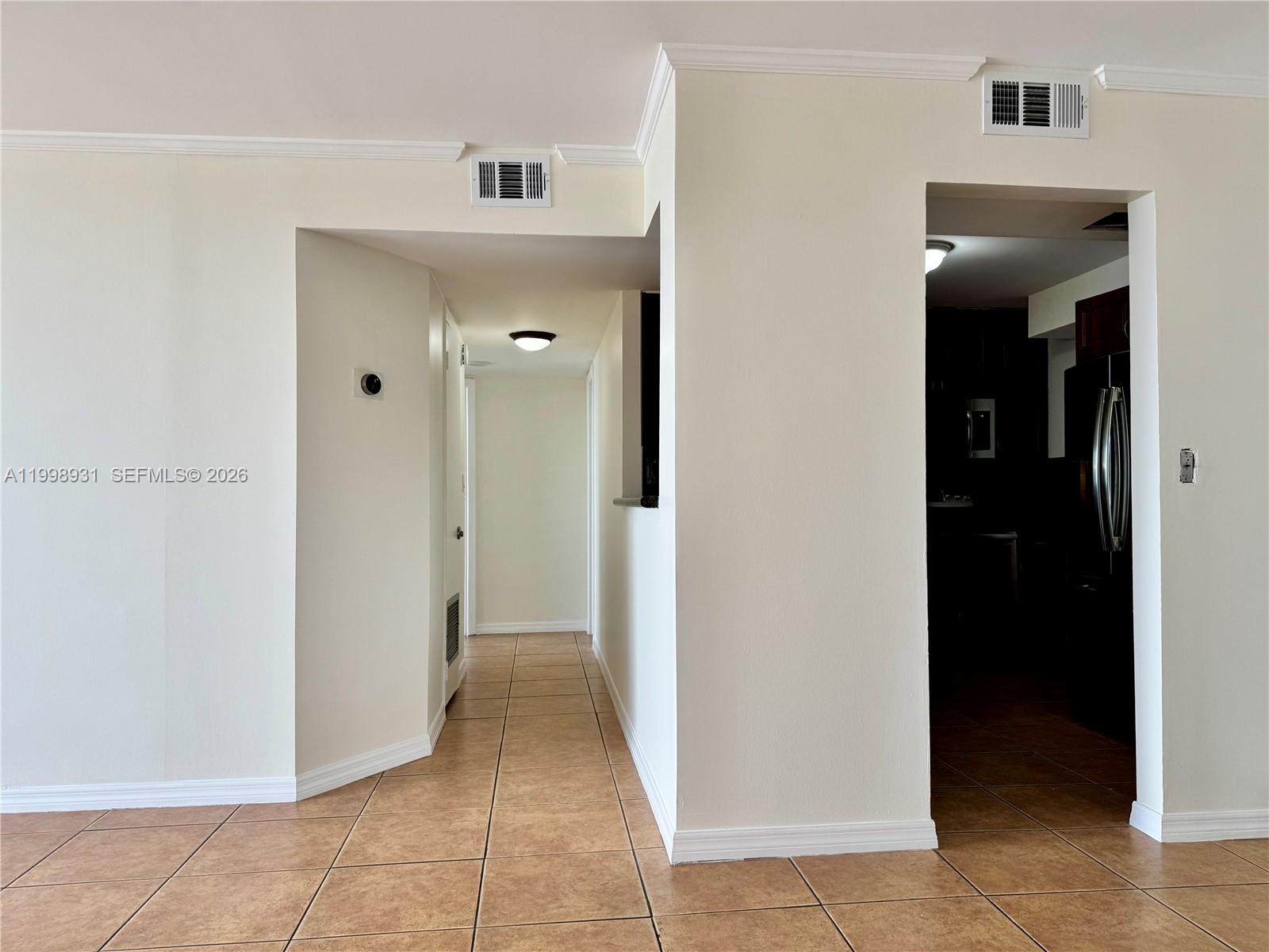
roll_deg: -1.0
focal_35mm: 24
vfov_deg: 56.8
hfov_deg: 71.6
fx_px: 880
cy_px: 476
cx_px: 634
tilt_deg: +0.9
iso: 64
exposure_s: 1/227
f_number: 1.78
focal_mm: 6.76
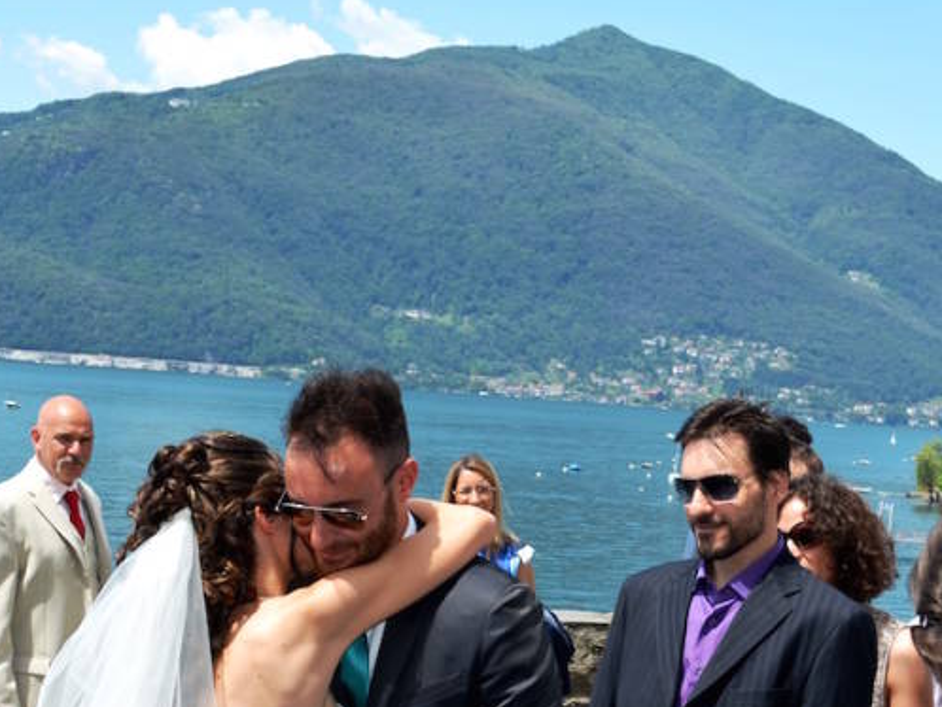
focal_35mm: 71
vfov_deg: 20.4
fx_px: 1933
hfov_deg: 27.3
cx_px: 566
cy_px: 618
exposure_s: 1/200
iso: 100
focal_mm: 24
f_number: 8
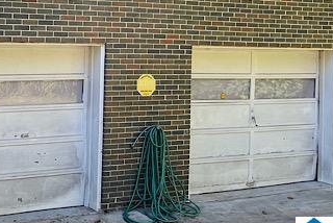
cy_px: 15
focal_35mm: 54
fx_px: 500
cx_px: 87
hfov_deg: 36.1
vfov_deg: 24.3
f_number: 1.6
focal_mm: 5.1
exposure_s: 1/473
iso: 50
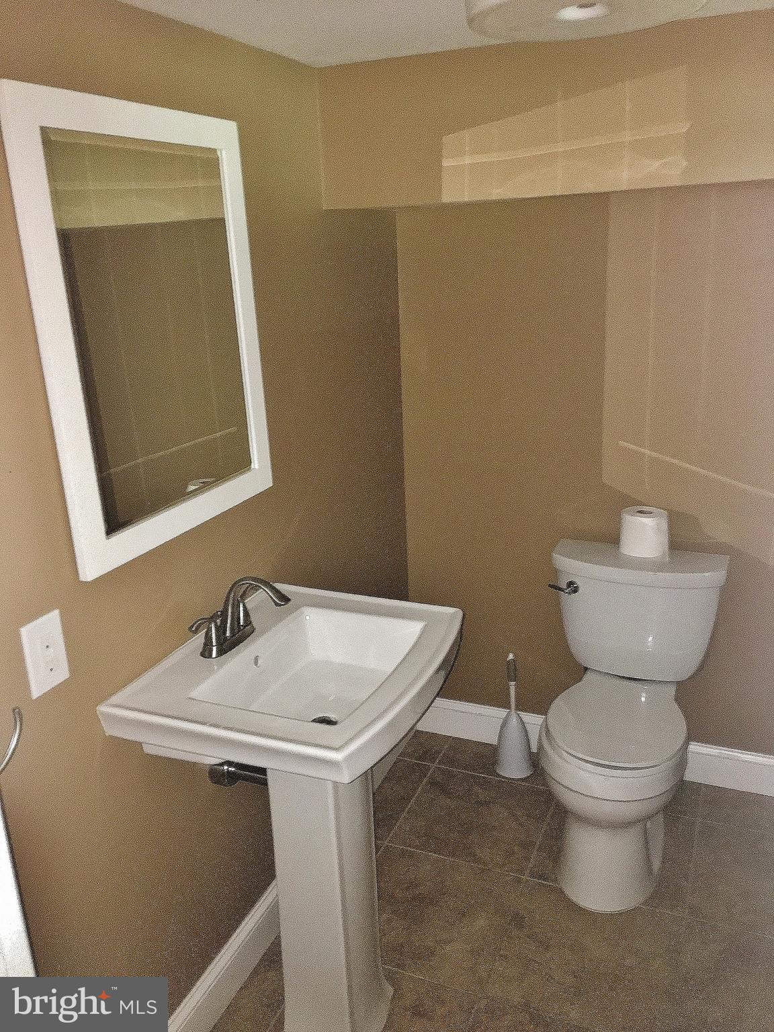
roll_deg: +0.3
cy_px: 516
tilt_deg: -16.3
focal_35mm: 29
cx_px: 387
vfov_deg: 61.7
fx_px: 865
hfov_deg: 48.2
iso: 250
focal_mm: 4.15
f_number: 2.2
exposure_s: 1/16
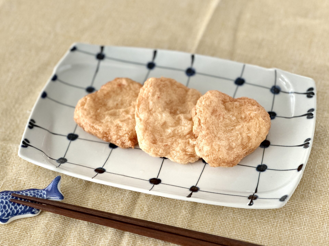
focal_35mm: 77
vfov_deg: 19.1
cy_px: 123
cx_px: 164
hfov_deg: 25.3
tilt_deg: -49.2
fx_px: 732
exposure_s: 1/109
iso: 250
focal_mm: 9
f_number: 2.8
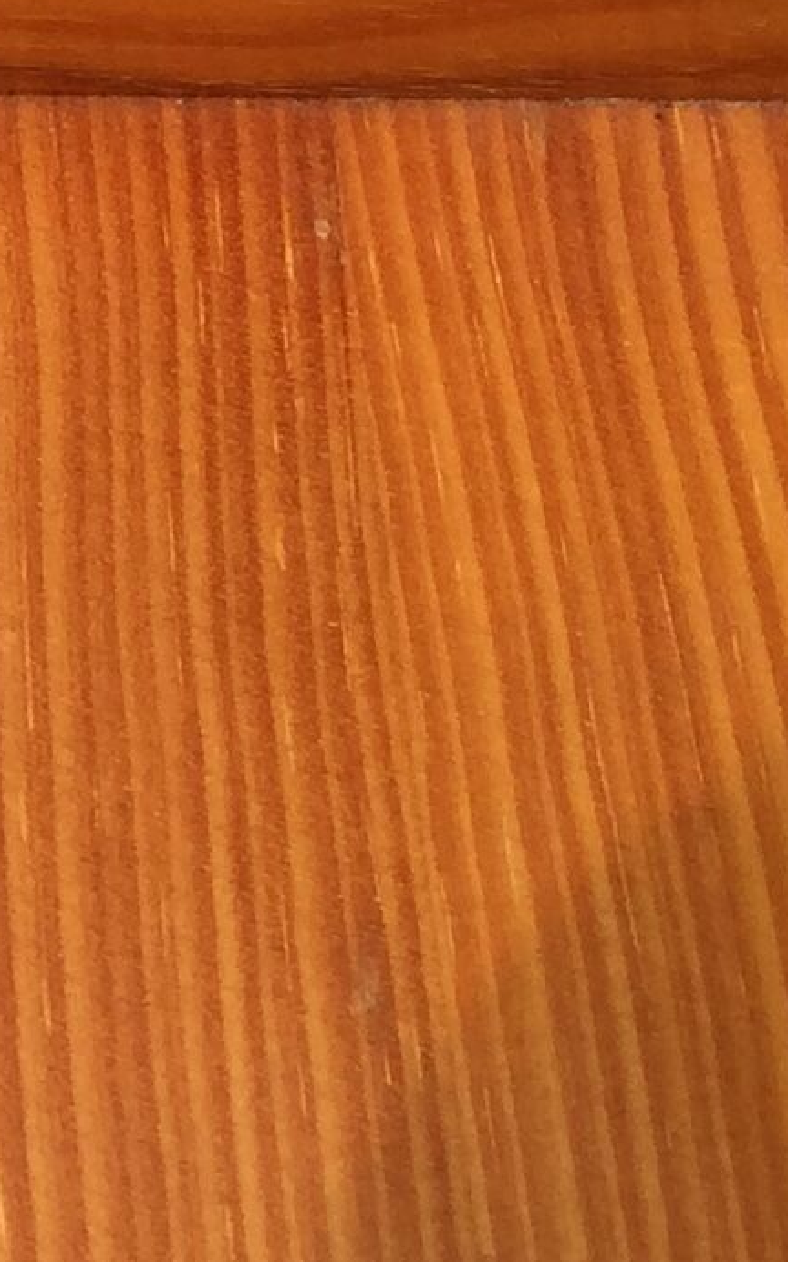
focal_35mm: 145
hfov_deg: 8.2
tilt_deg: -64.8
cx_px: -1162
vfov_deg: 14.4
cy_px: 574
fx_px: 4986
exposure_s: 1/1980
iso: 32
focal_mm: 4.15
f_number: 2.2
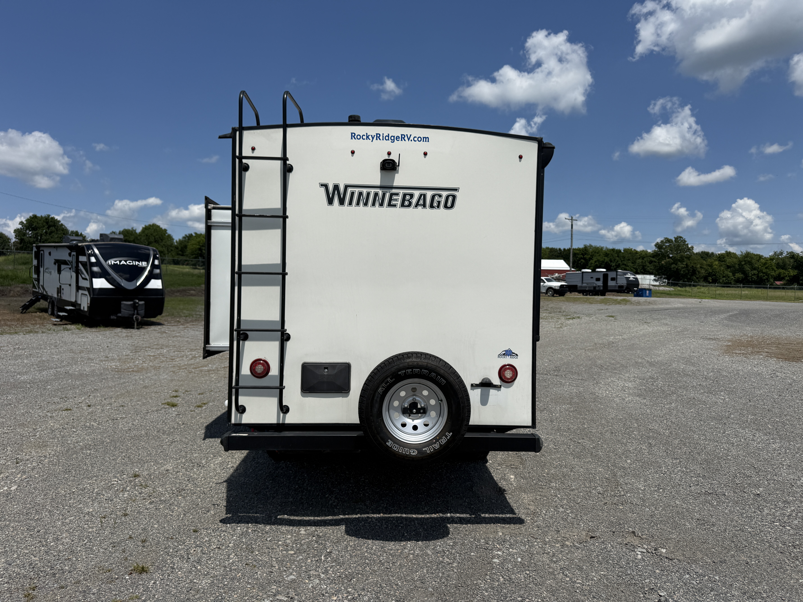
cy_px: 301
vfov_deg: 56.8
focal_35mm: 24
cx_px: 402
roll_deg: -1.3
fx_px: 557
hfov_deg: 71.6
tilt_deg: +0.0
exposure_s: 1/10309
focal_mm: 6.76
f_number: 1.78
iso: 80
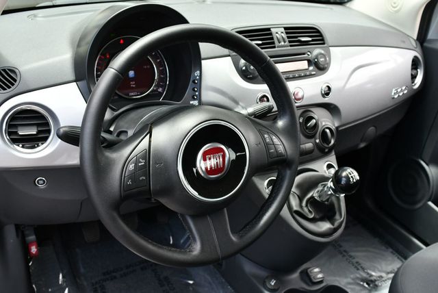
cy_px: 146
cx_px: 219
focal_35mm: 36
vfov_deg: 36.9
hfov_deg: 53.1
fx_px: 438
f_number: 5
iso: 400
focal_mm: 18
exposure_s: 1/250
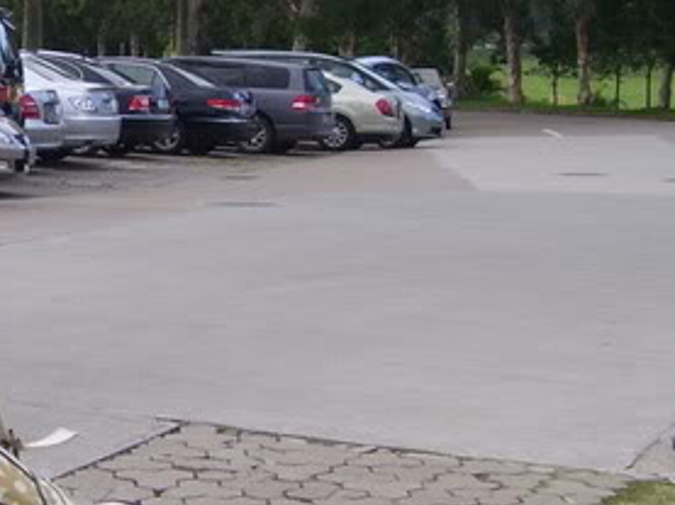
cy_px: 261
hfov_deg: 17.9
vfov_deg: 13.8
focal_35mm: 107
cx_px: -27
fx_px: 2084
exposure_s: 1/500
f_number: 2.7
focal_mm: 6
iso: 80
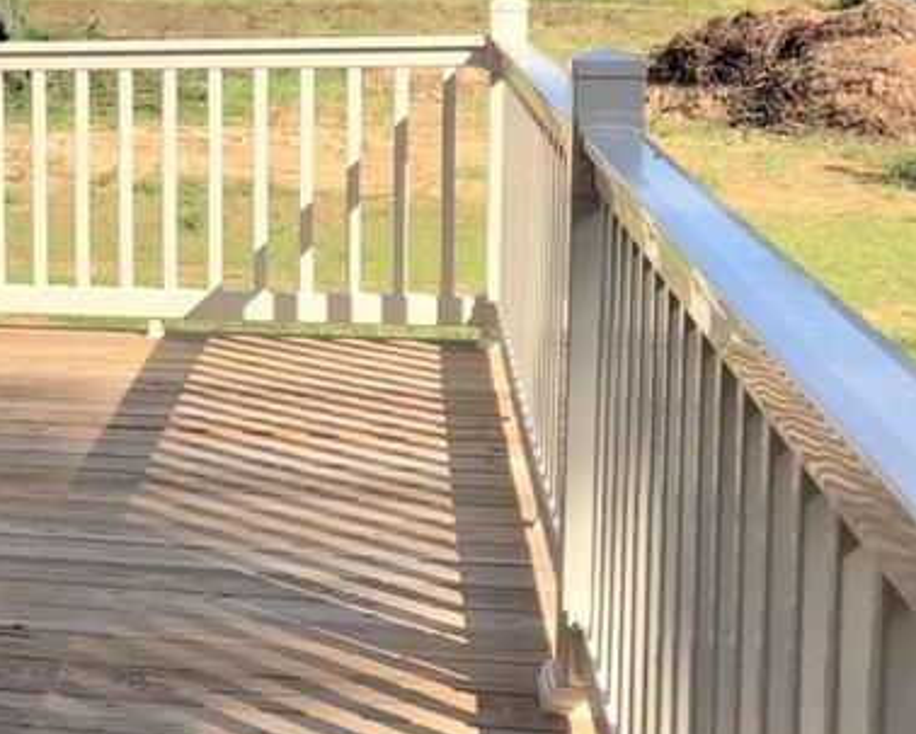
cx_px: -242
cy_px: 184
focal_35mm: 74
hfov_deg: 23.1
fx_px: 2008
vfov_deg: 20.6
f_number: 1.8
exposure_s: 1/1517
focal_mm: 3.99
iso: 20
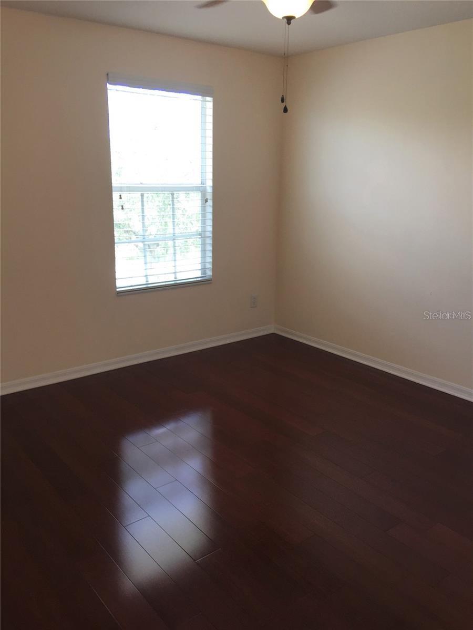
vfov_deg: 61.7
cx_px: 236
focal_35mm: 29
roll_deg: -1.7
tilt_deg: -13.6
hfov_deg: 48.2
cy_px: 315
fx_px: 528
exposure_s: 1/100
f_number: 2.2
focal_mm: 4.15
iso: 50
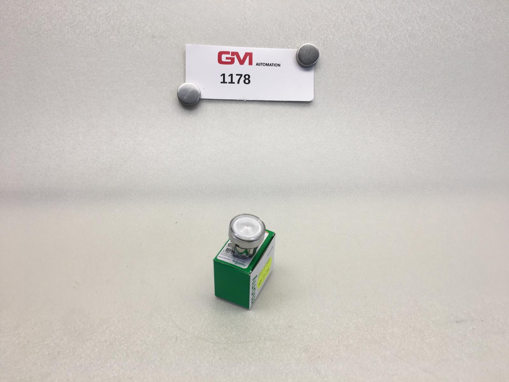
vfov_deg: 48.2
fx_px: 426
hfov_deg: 61.7
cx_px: 254
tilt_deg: -32.2
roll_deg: -1.4
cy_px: 191
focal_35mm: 29
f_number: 2.2
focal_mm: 4.15
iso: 25
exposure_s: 1/105
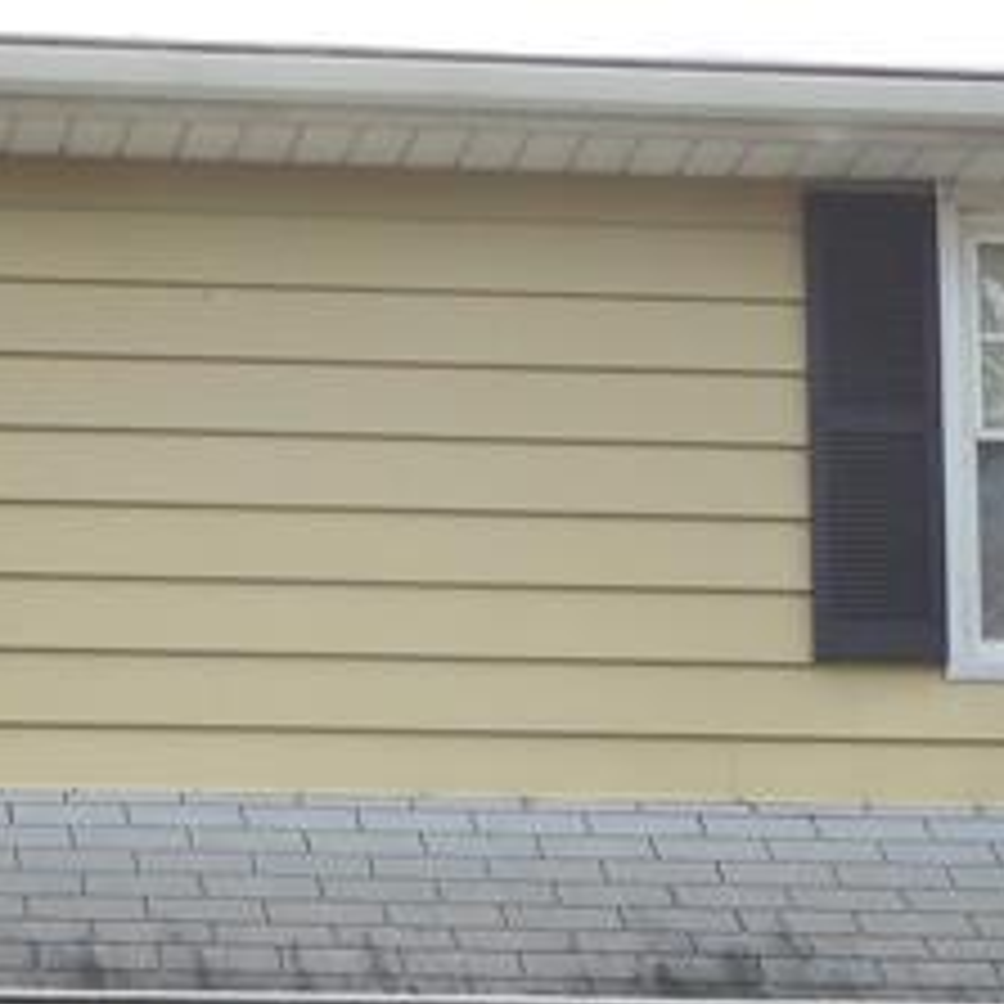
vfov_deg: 10.7
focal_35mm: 158
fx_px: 5185
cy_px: 1436
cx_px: 167
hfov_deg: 11.0
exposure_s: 1/200
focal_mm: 6.9
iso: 80
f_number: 4.3
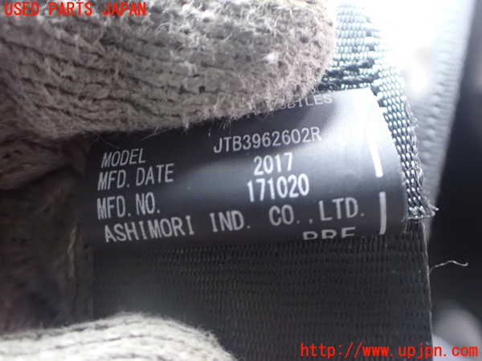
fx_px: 418
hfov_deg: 60.0
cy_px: 180
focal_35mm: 30
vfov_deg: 46.8
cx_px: 241
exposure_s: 1/30
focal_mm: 5.4
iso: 1600
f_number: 2.3
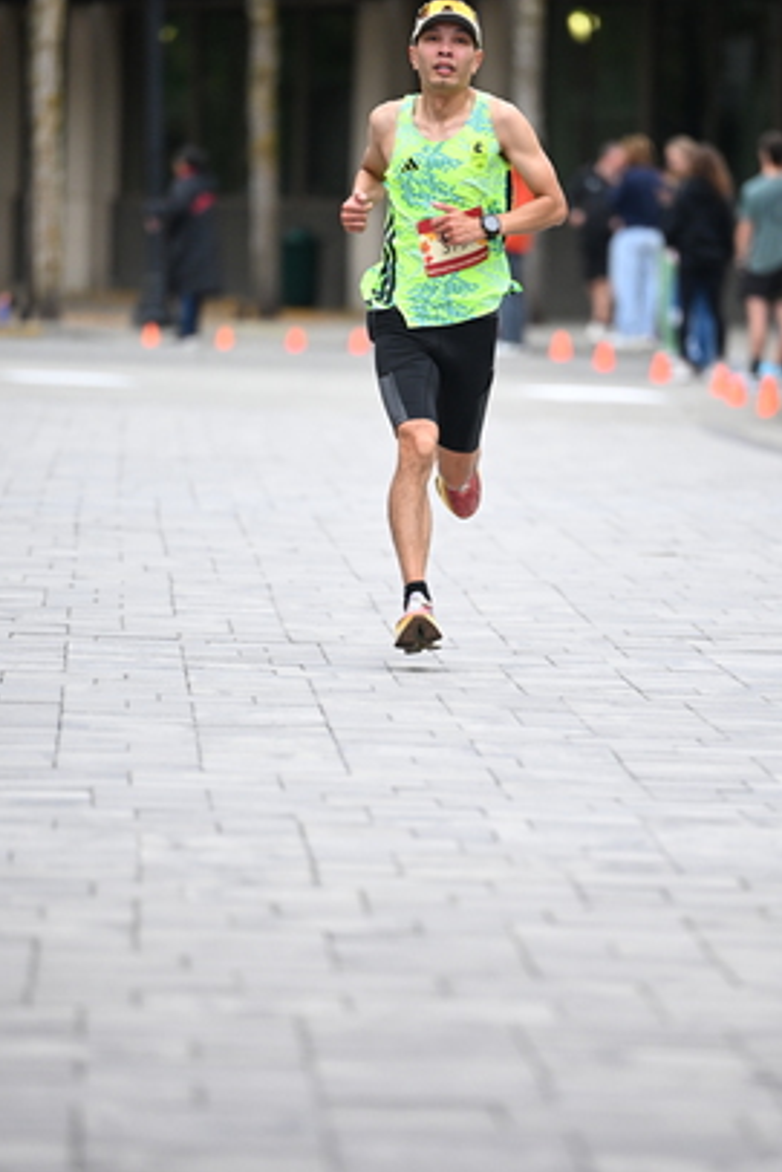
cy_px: 528
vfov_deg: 7.6
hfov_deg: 5.1
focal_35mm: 271
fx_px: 8822
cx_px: 446
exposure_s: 1/1250
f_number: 2.8
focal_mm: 200
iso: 1600
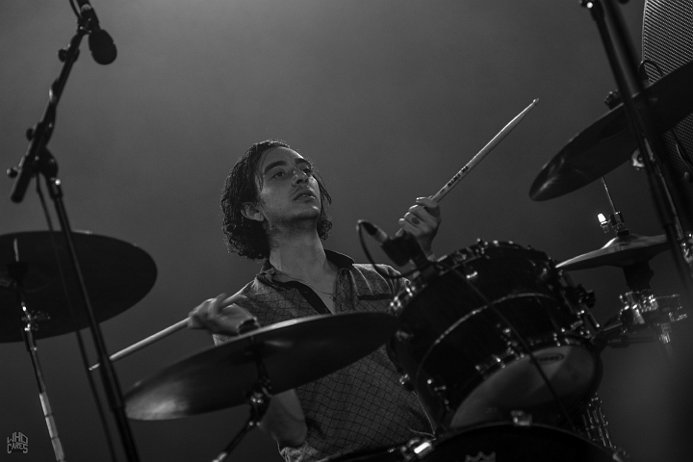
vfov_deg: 9.1
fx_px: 2887
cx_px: 346
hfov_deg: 13.7
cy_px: 231
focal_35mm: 150
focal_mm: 100
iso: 200
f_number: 2.8
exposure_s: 1/100
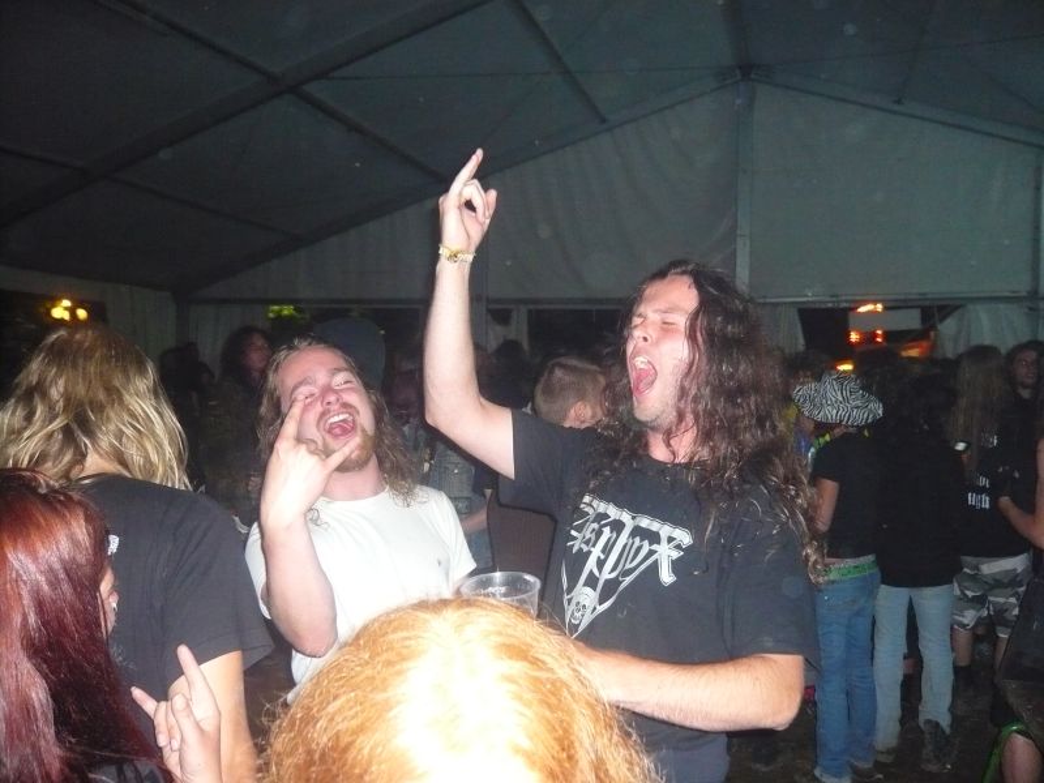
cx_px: 522
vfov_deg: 49.7
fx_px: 844
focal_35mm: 28
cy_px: 392
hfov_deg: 63.4
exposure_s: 1/30
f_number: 2.8
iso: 400
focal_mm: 4.6
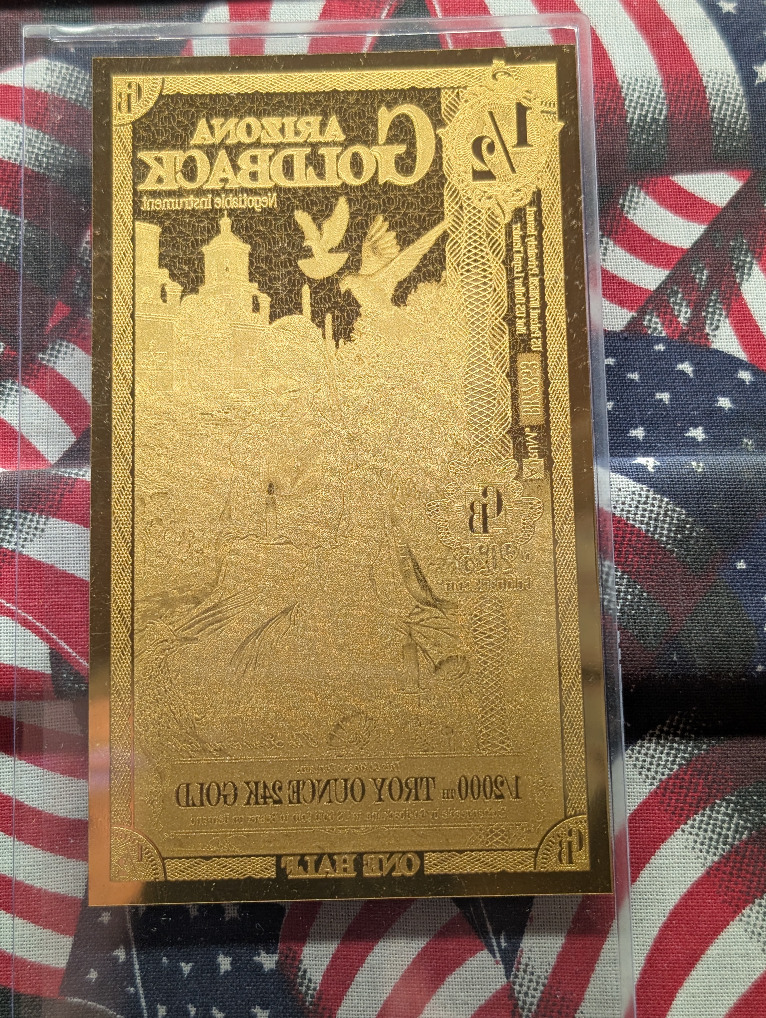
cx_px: 383
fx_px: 1442
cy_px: 509
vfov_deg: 38.9
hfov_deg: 29.7
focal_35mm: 49
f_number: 1.68
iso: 104
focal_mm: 6.9
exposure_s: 1/114
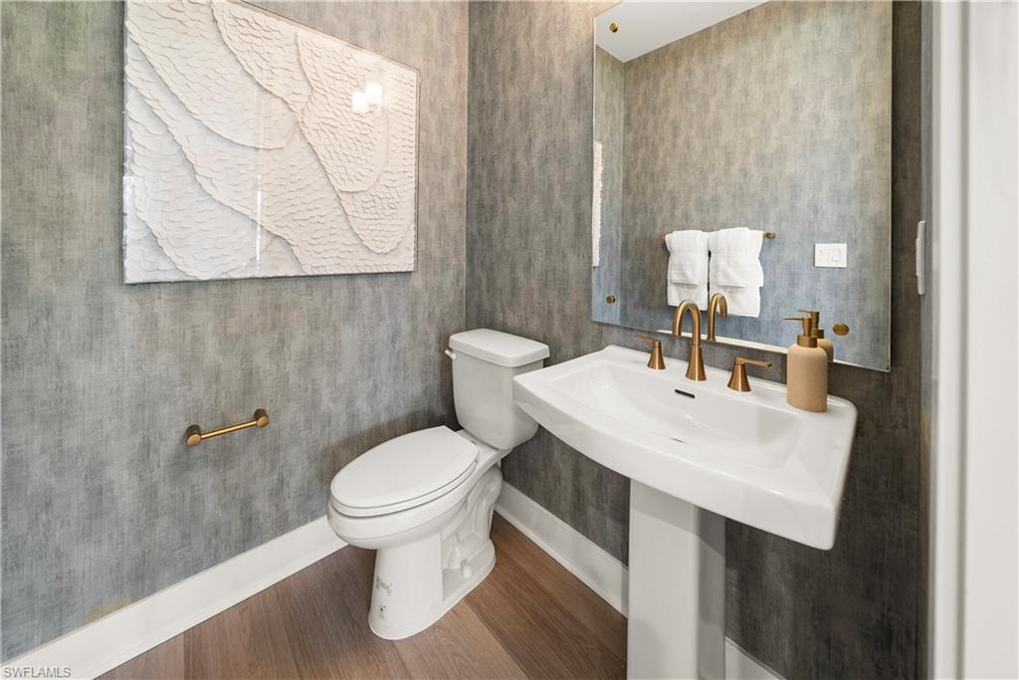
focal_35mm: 12
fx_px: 340
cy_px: 340
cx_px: 510
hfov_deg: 112.6
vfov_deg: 90.0
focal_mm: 12
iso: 200
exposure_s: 1/3
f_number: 8
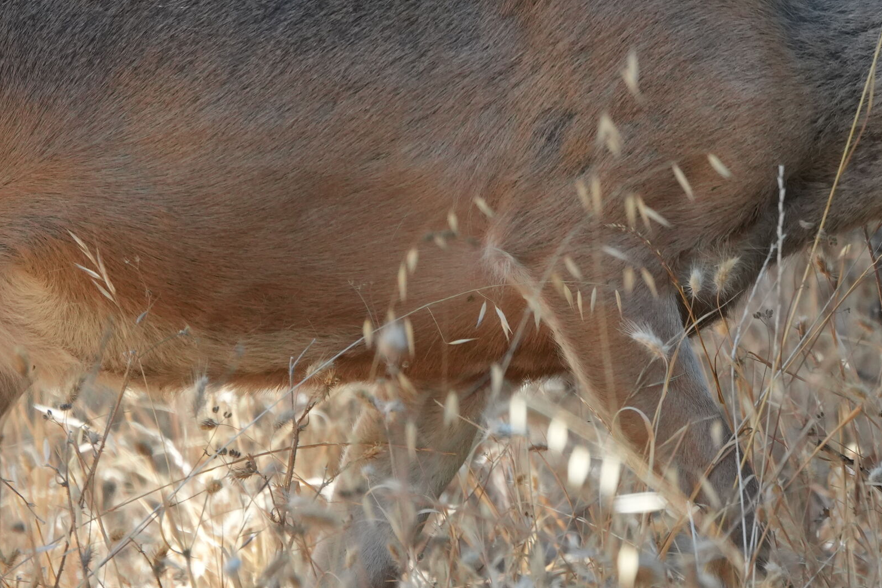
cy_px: 234
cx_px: 1022
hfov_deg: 1.9
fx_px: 26727
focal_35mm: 1091
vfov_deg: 1.3
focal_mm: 400
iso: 1600
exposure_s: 1/640
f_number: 6.3
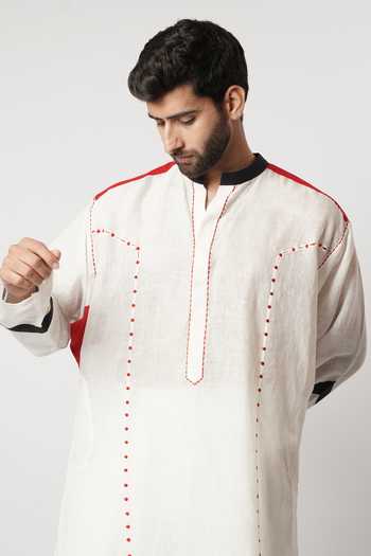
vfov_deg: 28.8
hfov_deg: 19.5
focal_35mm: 70
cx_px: 186
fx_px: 1082
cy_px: 278
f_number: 5.6
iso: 100
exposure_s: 1/200
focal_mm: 70
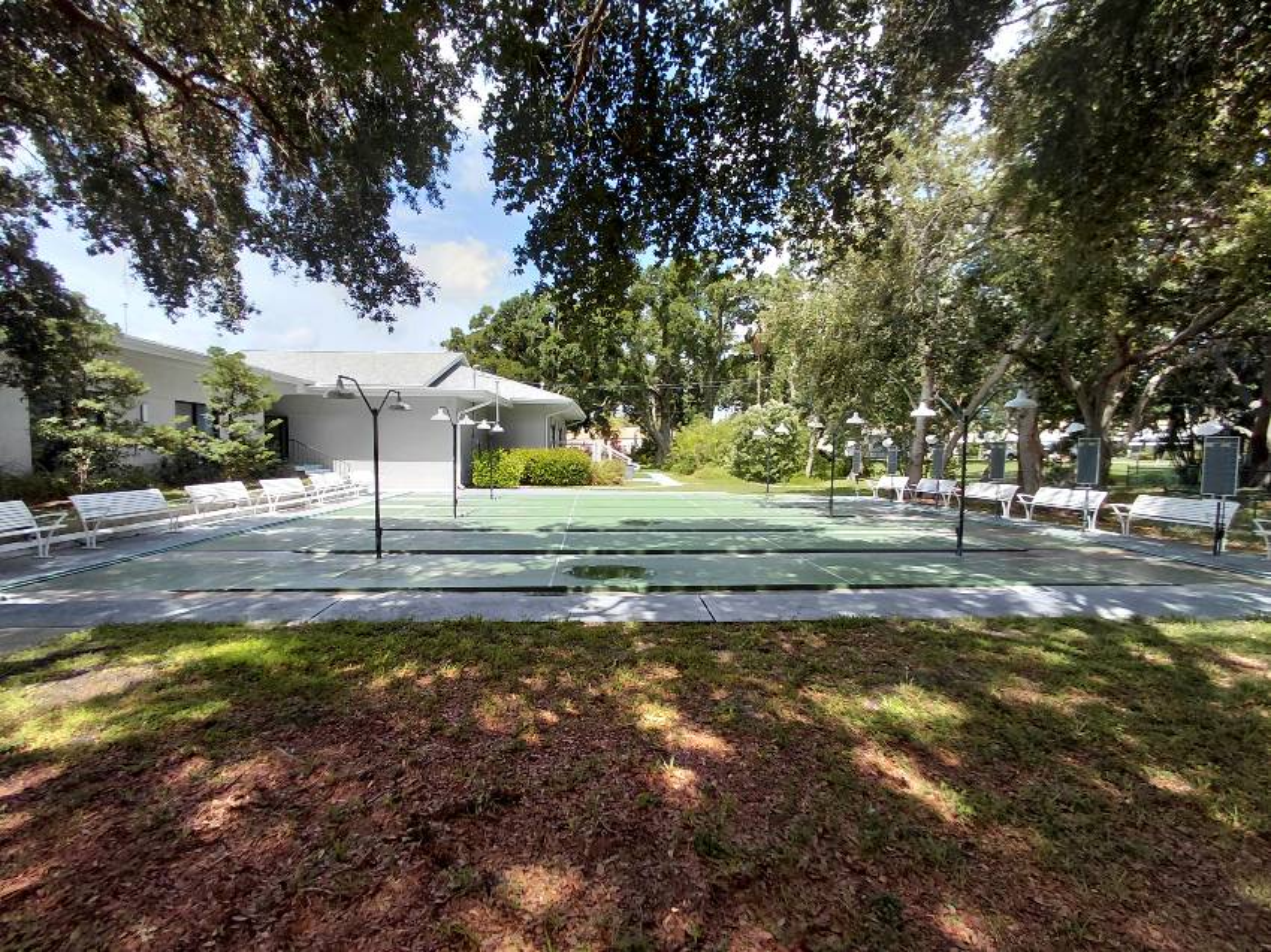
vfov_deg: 78.1
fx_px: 587
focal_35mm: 16
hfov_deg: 94.5
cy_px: 476
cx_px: 636
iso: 40
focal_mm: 1.64
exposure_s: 1/1000
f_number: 2.2
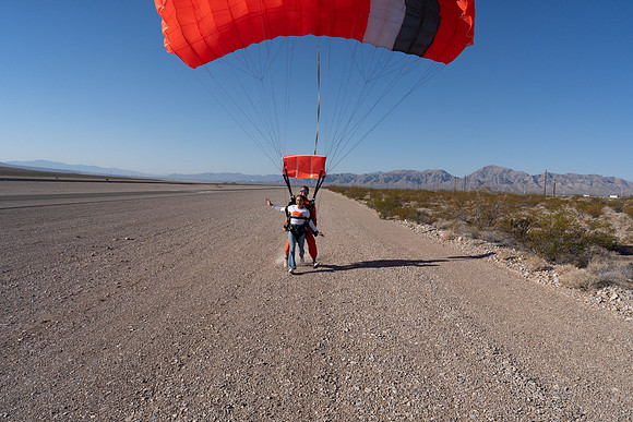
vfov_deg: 53.2
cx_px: 316
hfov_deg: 73.7
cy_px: 211
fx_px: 422
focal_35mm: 24
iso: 800
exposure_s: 1/2000
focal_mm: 24
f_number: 11
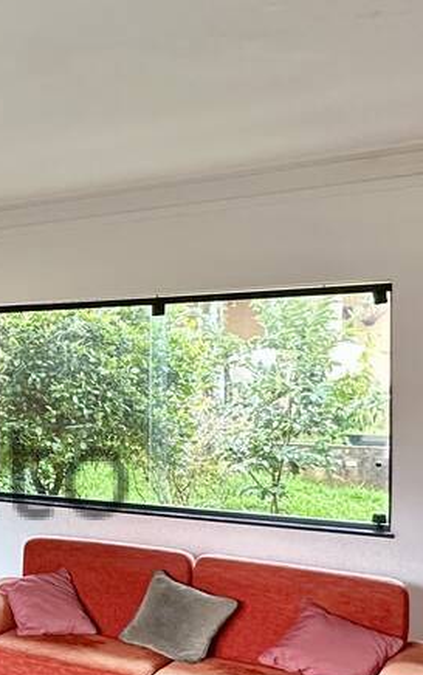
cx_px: -344
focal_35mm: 49
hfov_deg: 19.5
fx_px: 903
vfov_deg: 40.9
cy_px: 390
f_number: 2.2
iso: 250
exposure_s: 1/60
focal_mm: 2.22
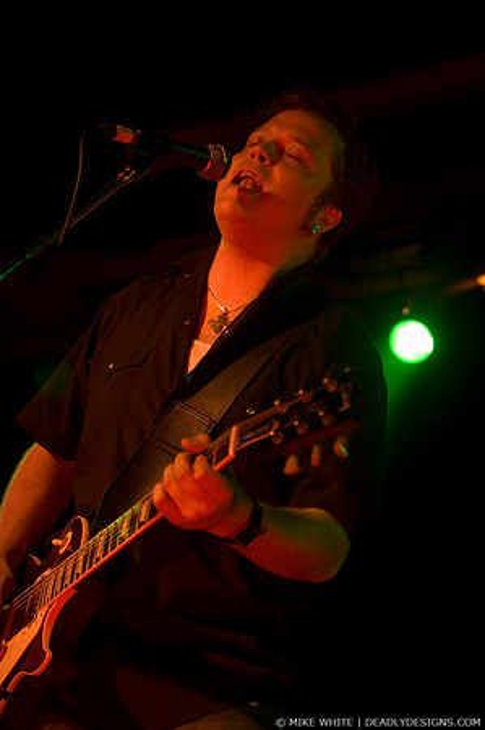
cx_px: 242
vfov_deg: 28.1
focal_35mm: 72
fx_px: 1458
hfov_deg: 18.9
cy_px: 365
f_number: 2.8
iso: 800
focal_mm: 48
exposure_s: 1/50
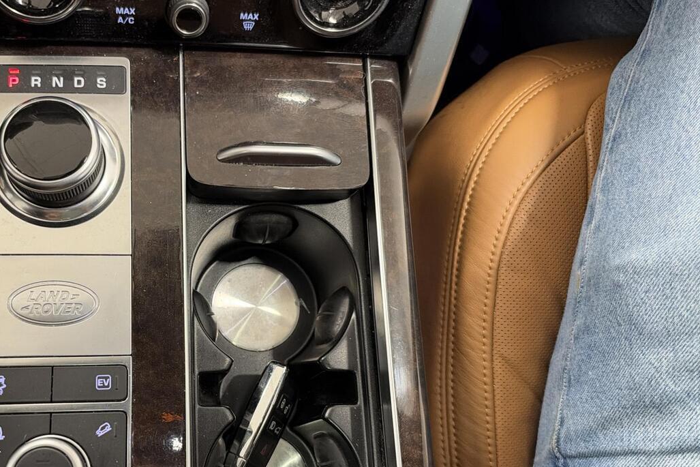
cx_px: 217
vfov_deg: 37.4
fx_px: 681
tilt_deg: -78.6
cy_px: 313
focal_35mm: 35
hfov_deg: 53.1
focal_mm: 6.93
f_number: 1.48
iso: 500
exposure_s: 1/50
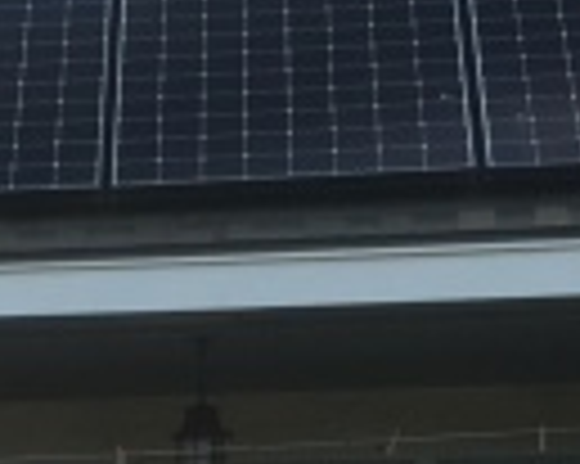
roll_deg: +1.3
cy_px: 933
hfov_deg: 10.4
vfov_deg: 8.3
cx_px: -441
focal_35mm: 176
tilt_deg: -1.8
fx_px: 3019
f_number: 2.2
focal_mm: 4.15
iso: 32
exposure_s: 1/60
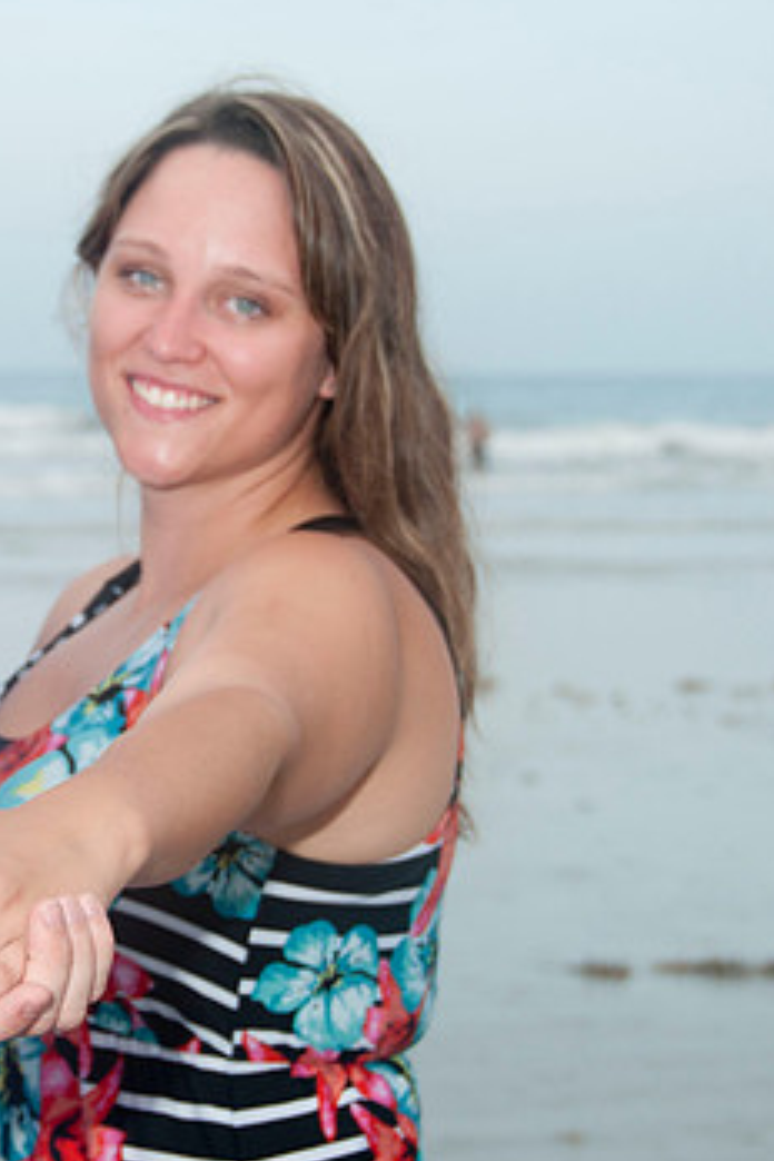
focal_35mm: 115
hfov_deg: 11.8
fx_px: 3708
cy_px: 565
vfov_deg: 17.8
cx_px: 0
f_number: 6.3
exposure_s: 1/250
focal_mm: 46
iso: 200
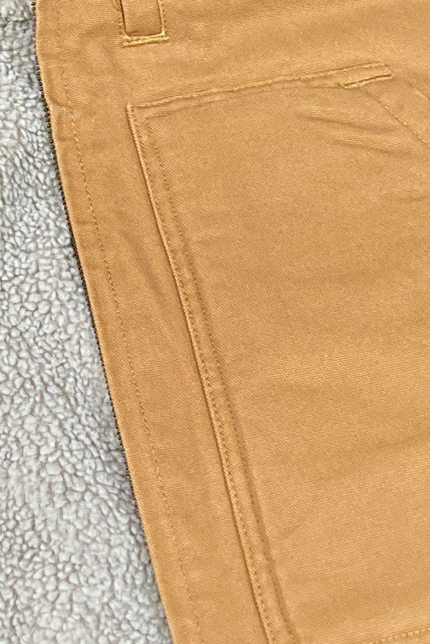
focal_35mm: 120
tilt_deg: -50.8
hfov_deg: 11.3
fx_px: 2150
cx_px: 4
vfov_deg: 16.4
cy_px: -109
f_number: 1.8
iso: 125
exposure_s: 1/60
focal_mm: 3.99
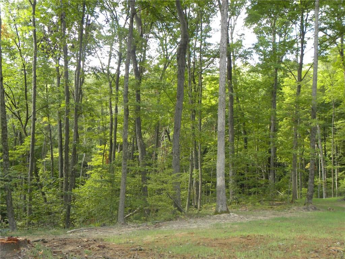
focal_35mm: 46
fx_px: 458
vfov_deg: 31.5
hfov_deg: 41.2
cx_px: 172
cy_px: 130
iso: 77
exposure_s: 1/59.7
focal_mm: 8.2
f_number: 3.2
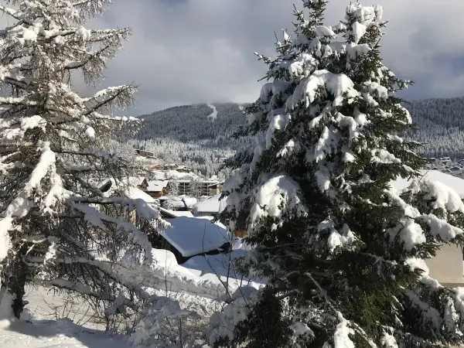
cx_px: 232
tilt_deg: +5.6
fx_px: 375
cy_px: 174
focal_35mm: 28
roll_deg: -0.5
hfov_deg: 63.4
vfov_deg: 49.7
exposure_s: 1/4566
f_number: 1.8
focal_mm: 3.99
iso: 20
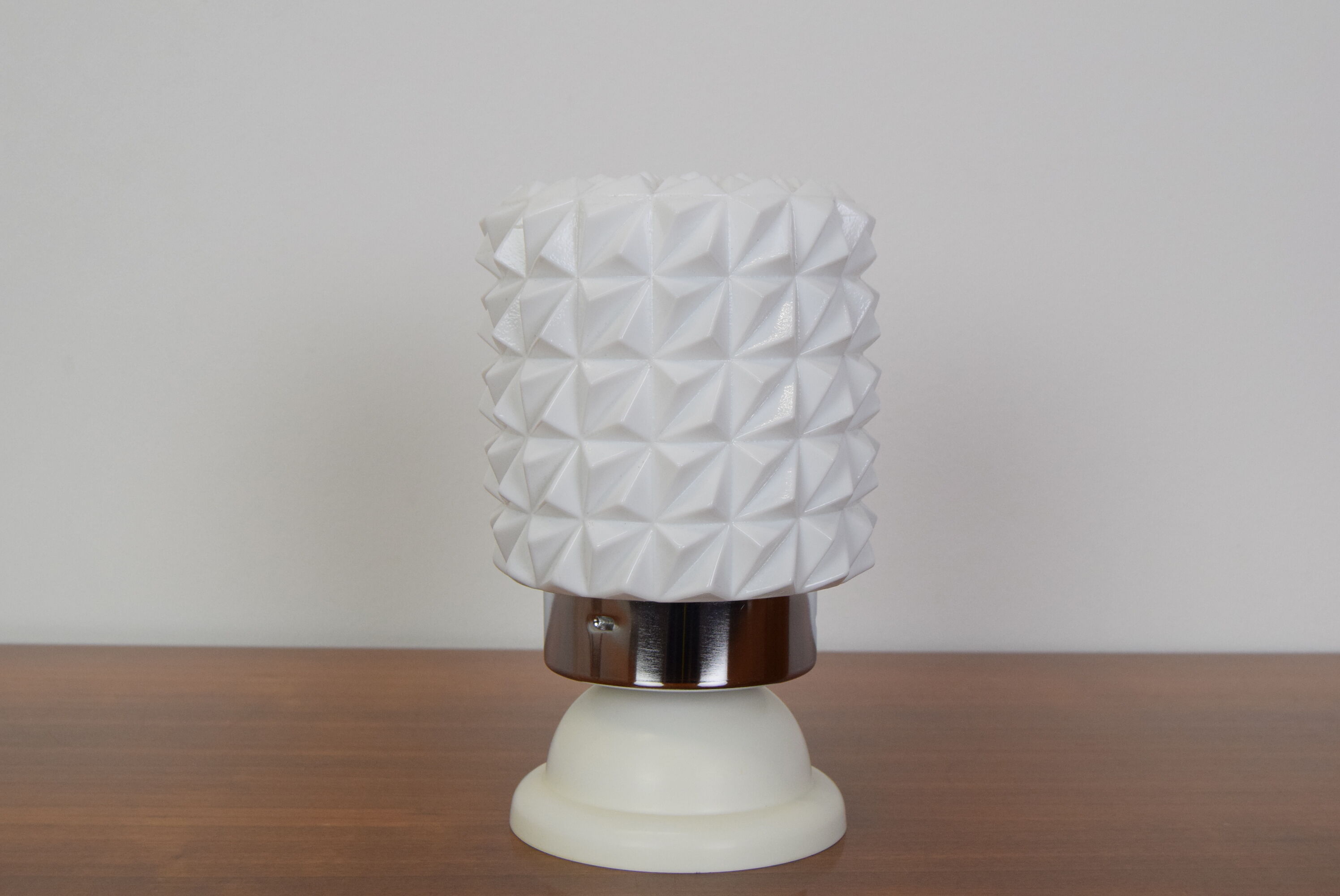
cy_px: 448
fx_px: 1788
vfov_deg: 28.1
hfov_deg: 41.1
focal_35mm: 48
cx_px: 670
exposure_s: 1/320
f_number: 9
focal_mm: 32
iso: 1600
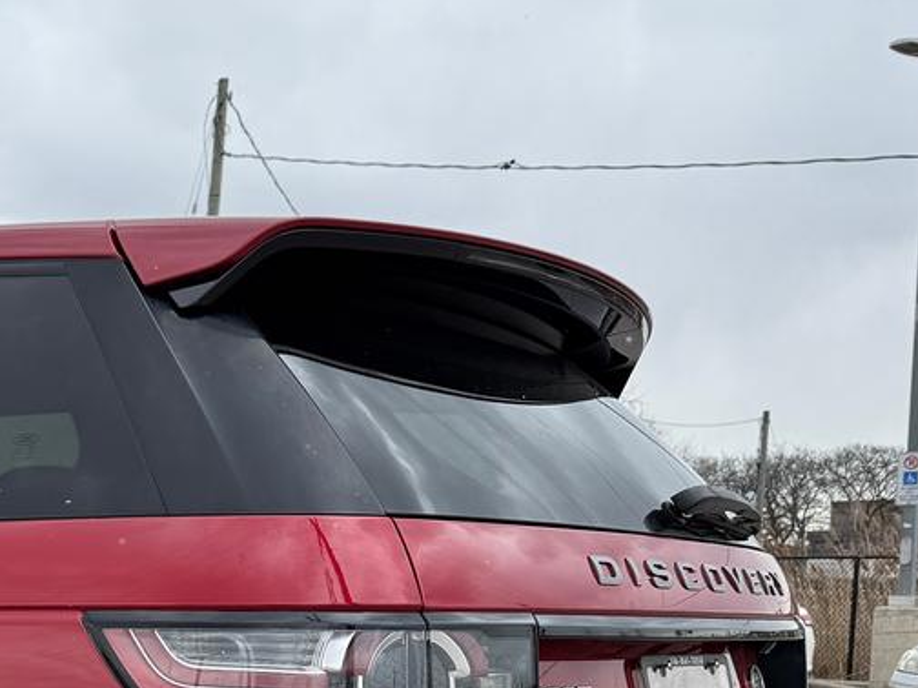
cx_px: -189
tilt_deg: -3.0
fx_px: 1618
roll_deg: -1.3
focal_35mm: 61
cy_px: 663
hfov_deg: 27.7
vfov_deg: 23.2
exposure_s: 1/2907
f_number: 1.78
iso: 80
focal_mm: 6.76
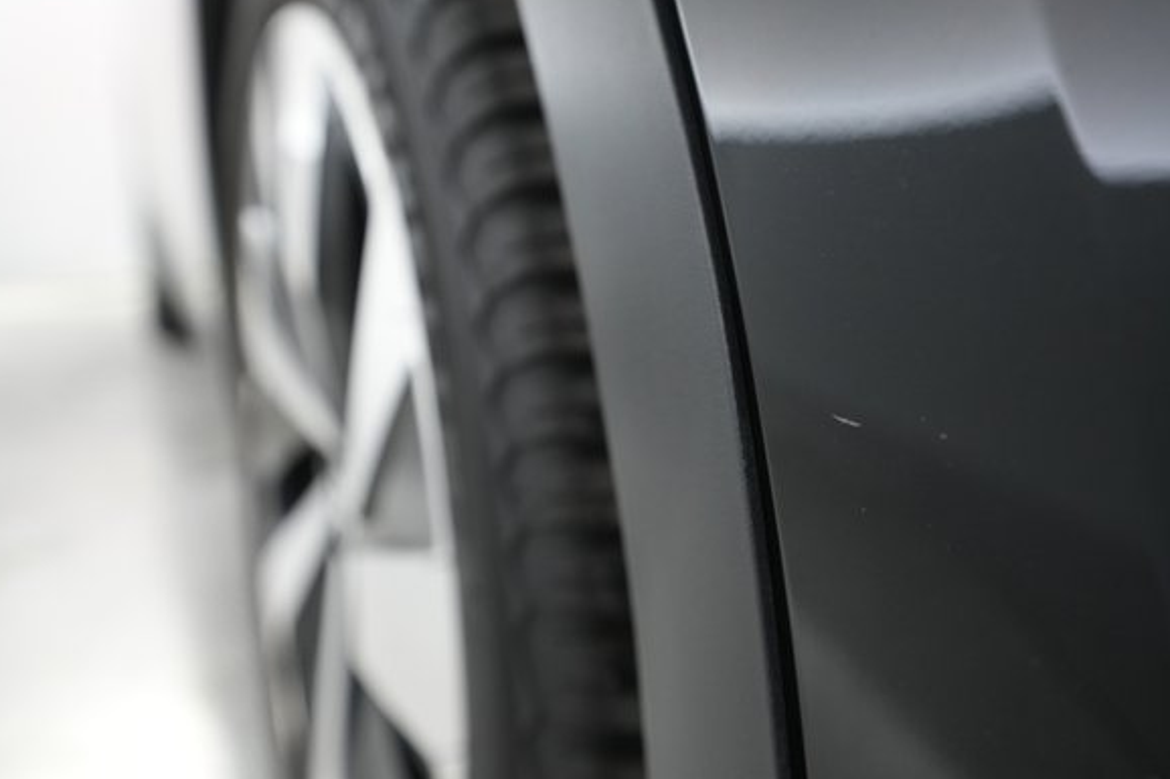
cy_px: 372
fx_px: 1007
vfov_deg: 42.3
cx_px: 559
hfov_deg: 60.3
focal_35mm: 31
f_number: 4.5
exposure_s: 1/100
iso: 4000
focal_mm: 28
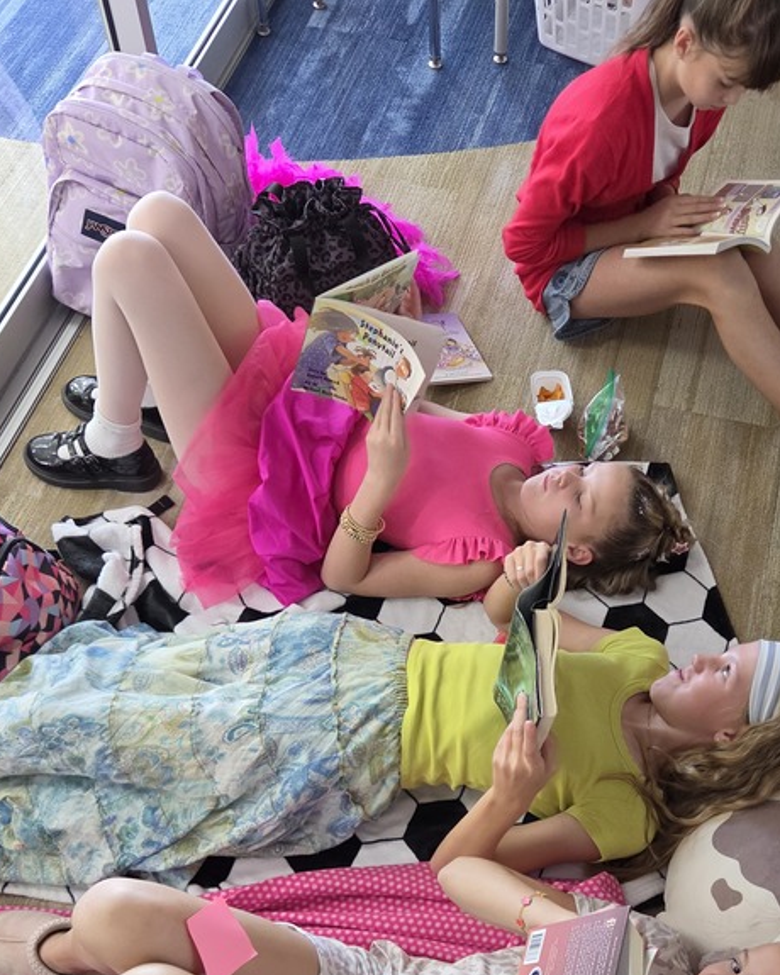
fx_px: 1154
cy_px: 702
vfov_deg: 44.6
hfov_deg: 37.2
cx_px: 465
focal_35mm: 40
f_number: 1.8
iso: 800
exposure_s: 1/120
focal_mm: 5.4
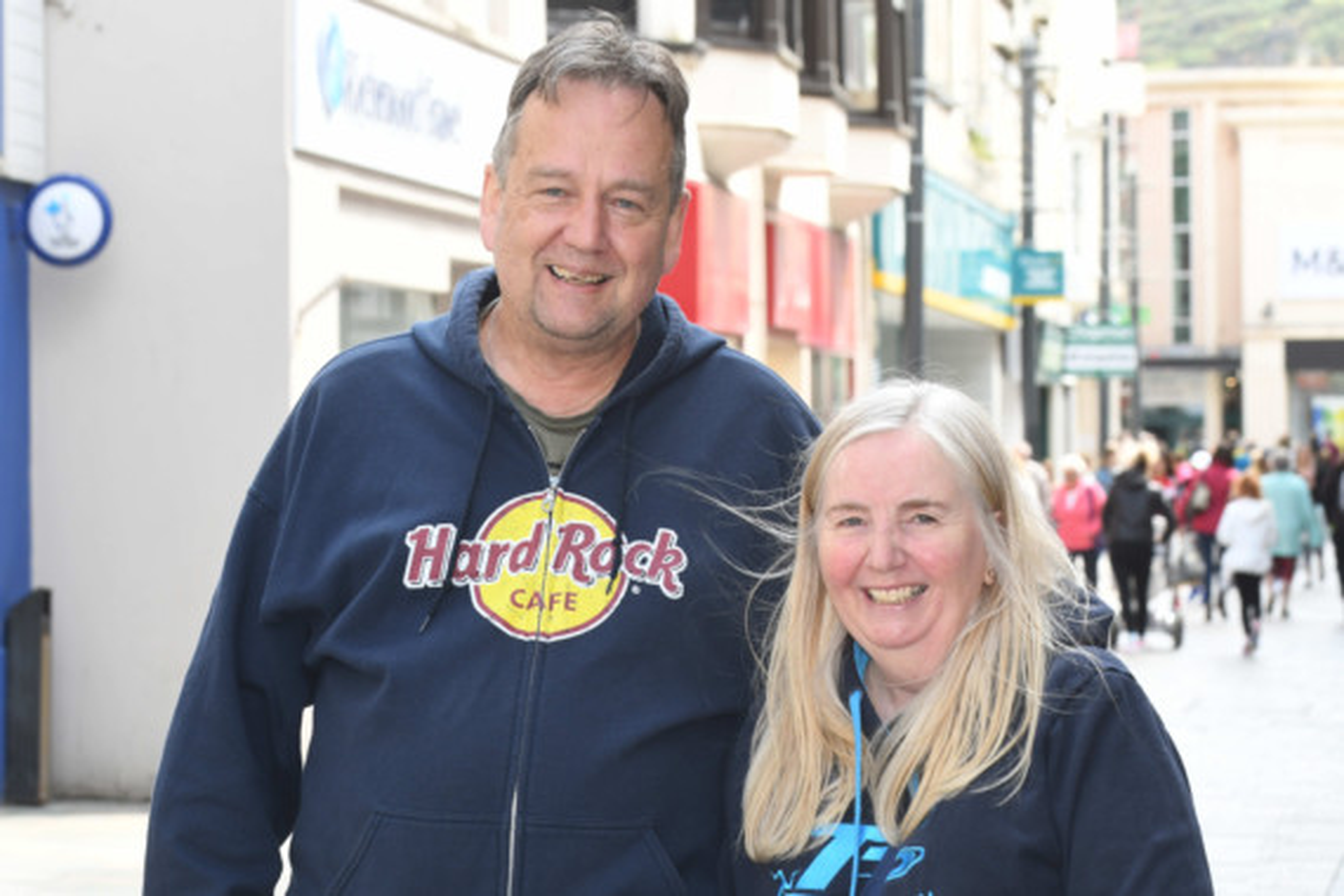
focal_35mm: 135
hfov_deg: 15.2
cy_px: 448
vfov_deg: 10.2
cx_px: 672
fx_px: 5040
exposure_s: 1/250
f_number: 8
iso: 800
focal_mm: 90
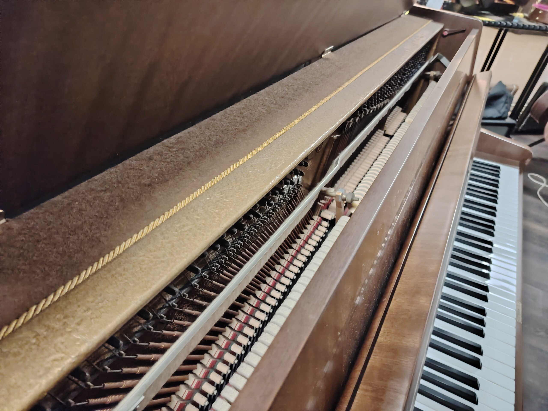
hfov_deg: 71.6
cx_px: 274
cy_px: 206
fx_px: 380
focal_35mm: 24
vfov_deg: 56.8
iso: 4359
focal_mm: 5.25
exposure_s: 1/100
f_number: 1.75
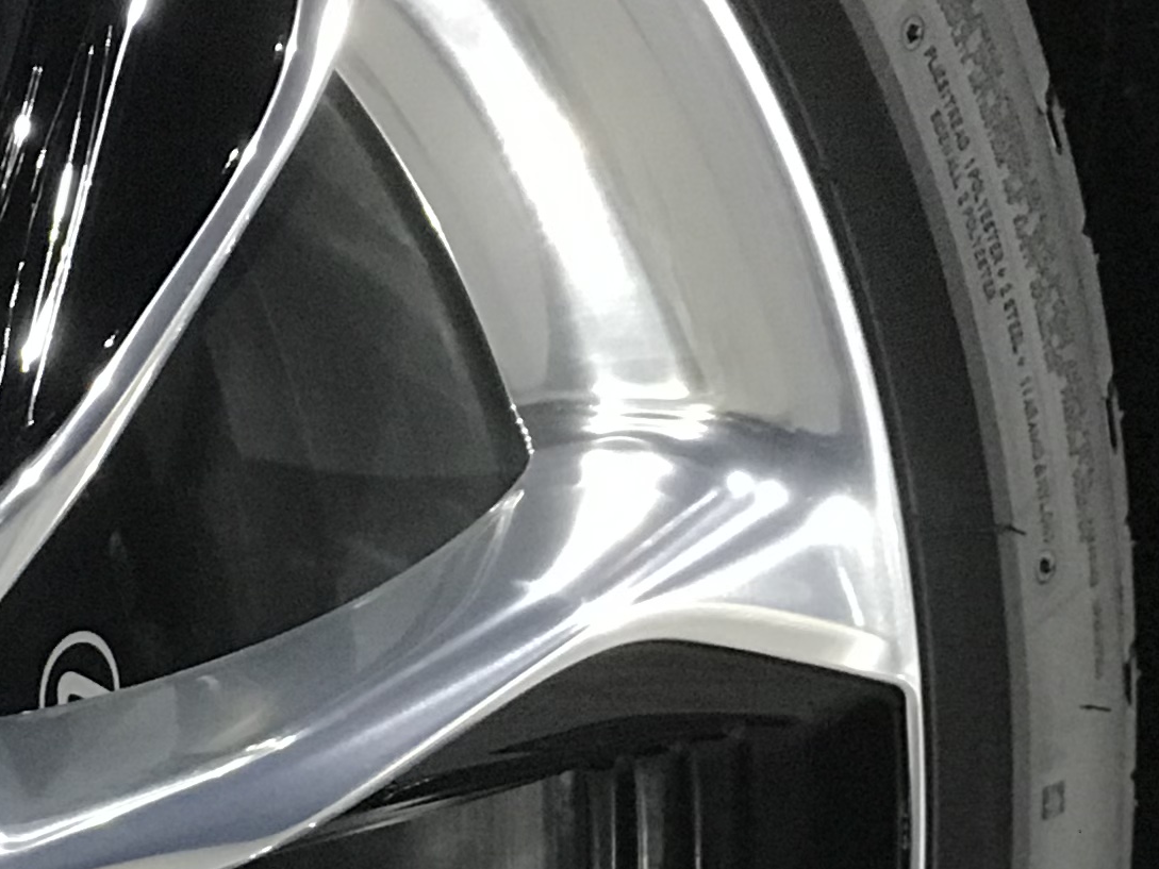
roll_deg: +3.2
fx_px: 7065
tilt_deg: -19.4
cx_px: -636
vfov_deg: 7.0
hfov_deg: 9.1
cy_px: 1098
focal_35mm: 211
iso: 250
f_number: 2.8
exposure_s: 1/60
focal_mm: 6.6
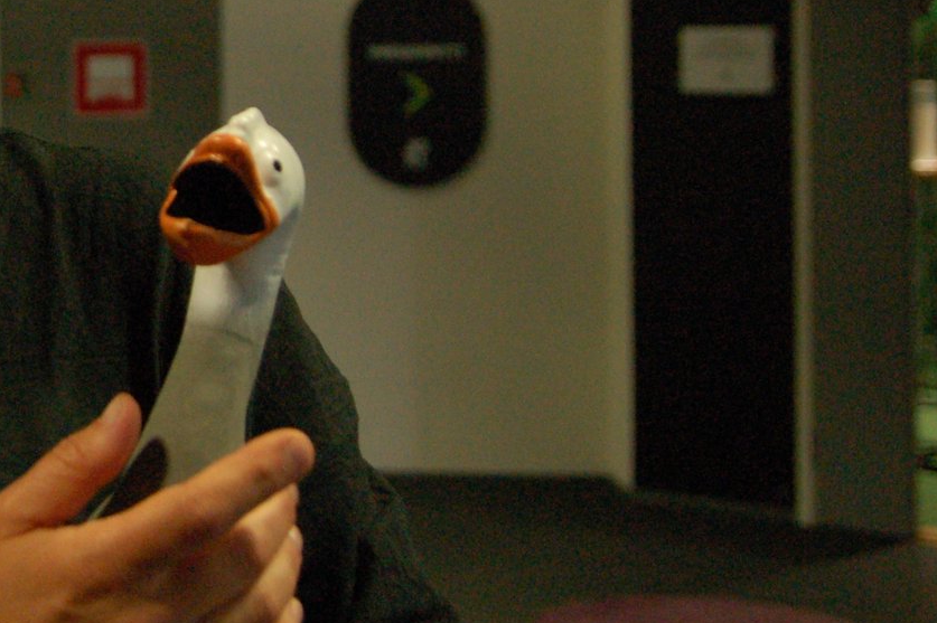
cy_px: 93
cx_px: -65
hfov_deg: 22.5
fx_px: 2237
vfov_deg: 15.7
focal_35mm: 86
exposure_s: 1/125
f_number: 2.8
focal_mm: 24
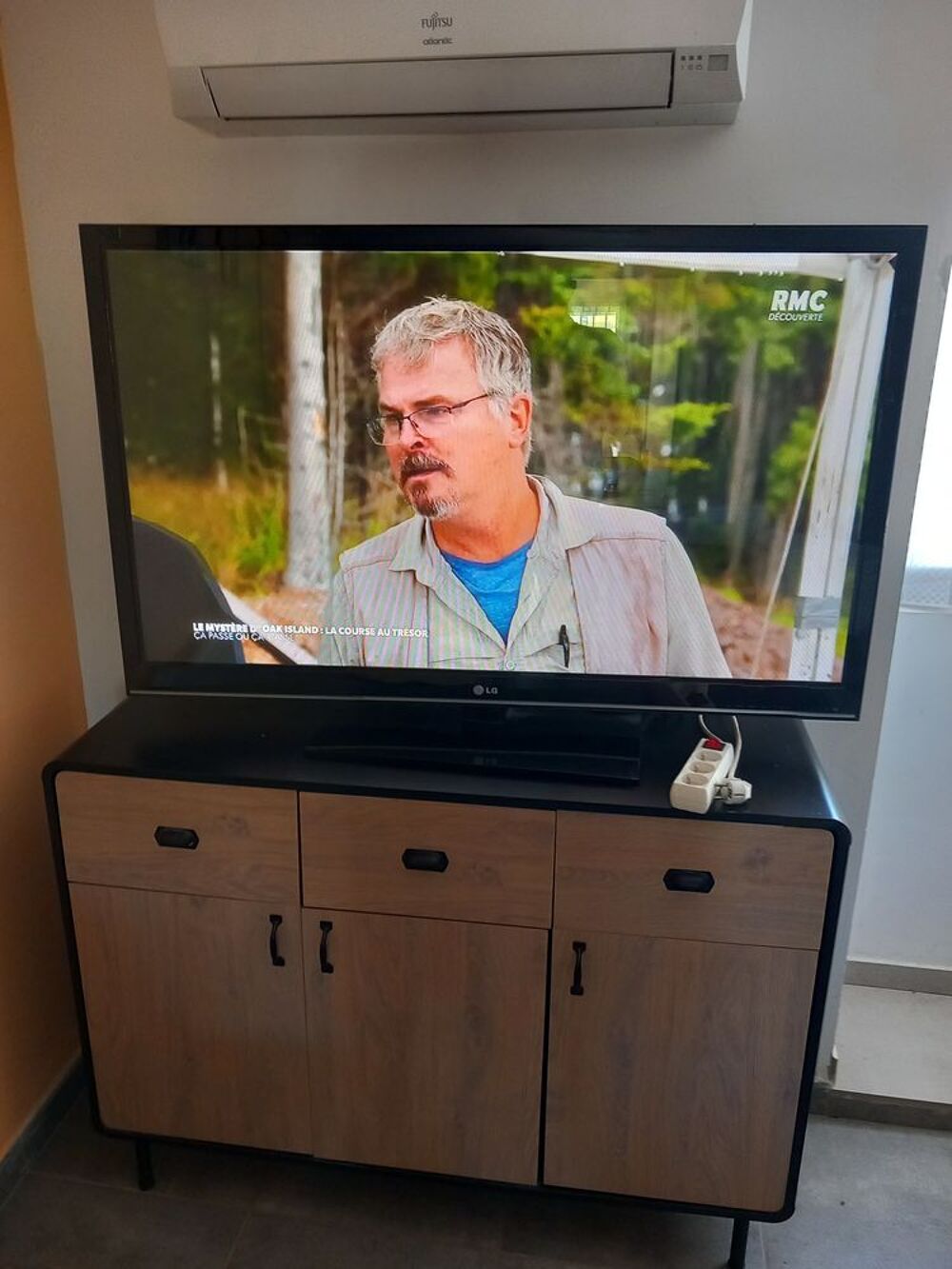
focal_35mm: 27
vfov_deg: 65.3
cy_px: 634
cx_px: 476
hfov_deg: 51.4
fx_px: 990
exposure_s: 1/33
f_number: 1.8
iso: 250
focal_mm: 4
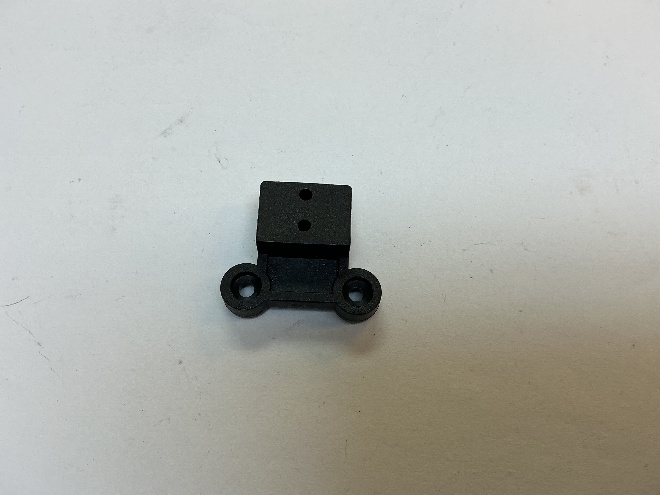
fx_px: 553
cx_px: 330
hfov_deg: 61.7
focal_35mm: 29
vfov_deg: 48.2
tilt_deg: -76.9
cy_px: 248
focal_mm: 3
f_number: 1.8
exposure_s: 1/100
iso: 25
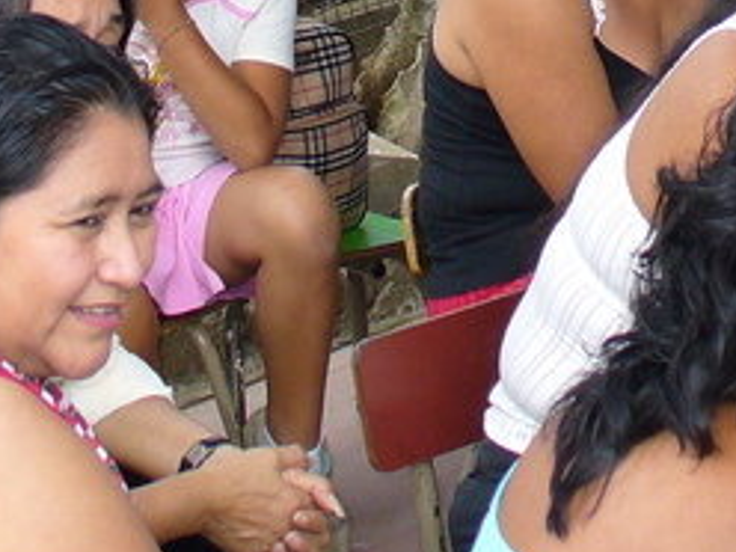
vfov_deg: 9.4
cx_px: 700
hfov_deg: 12.8
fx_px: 3253
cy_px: -264
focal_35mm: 153
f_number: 2.8
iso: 80
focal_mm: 6.1
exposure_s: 1/160
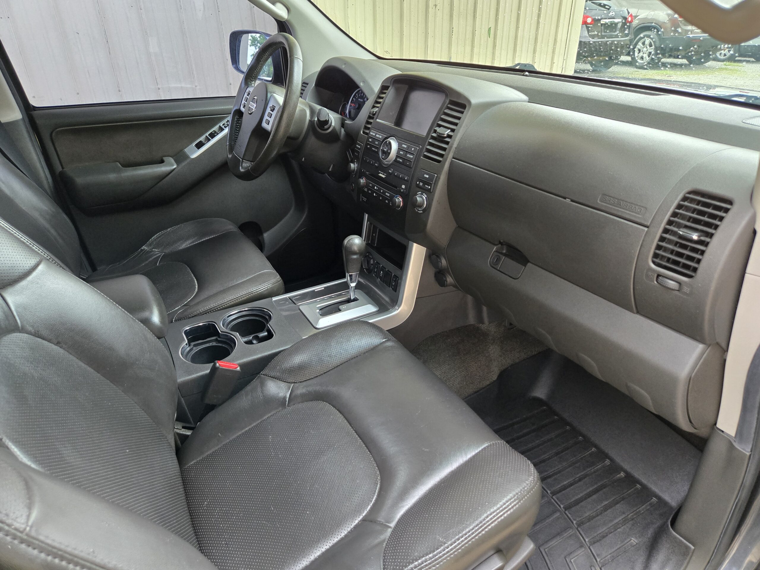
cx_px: 380
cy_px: 285
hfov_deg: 73.9
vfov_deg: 58.9
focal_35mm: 23
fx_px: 505
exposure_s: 1/120
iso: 400
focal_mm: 5.4
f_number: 1.8
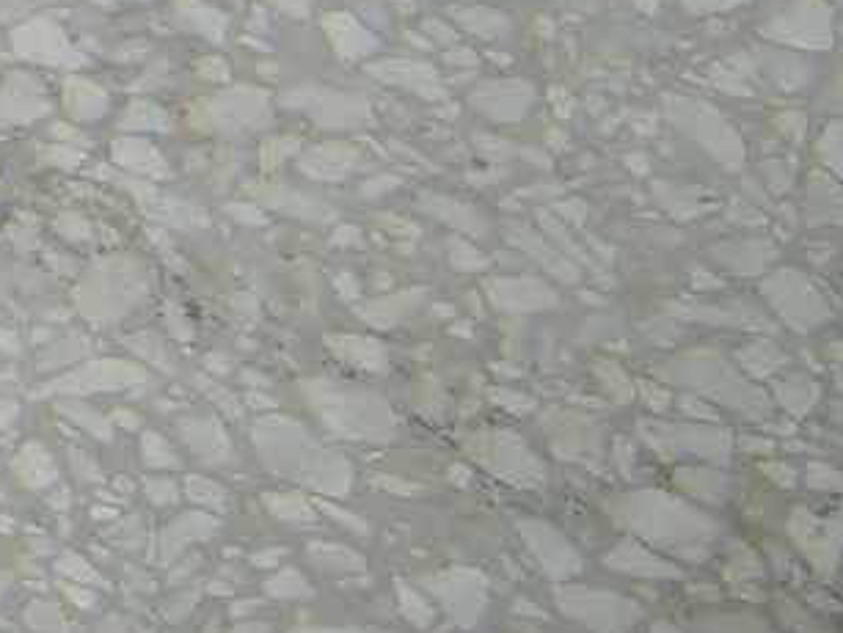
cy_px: -1357
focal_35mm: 234
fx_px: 5703
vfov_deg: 5.9
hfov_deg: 7.5
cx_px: -1617
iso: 100
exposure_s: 1/45
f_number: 2.8
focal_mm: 5.8
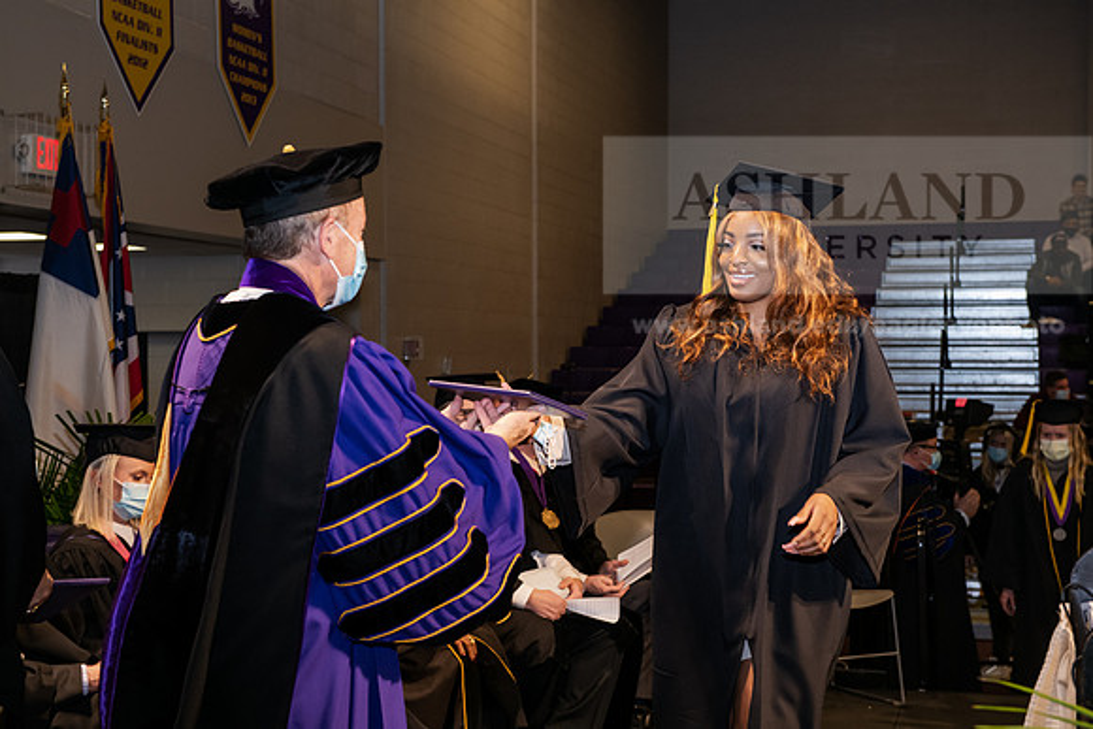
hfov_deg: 33.4
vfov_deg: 22.6
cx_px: 546
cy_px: 364
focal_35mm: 60
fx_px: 1822
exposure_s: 1/200
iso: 1600
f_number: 6.3
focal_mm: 60
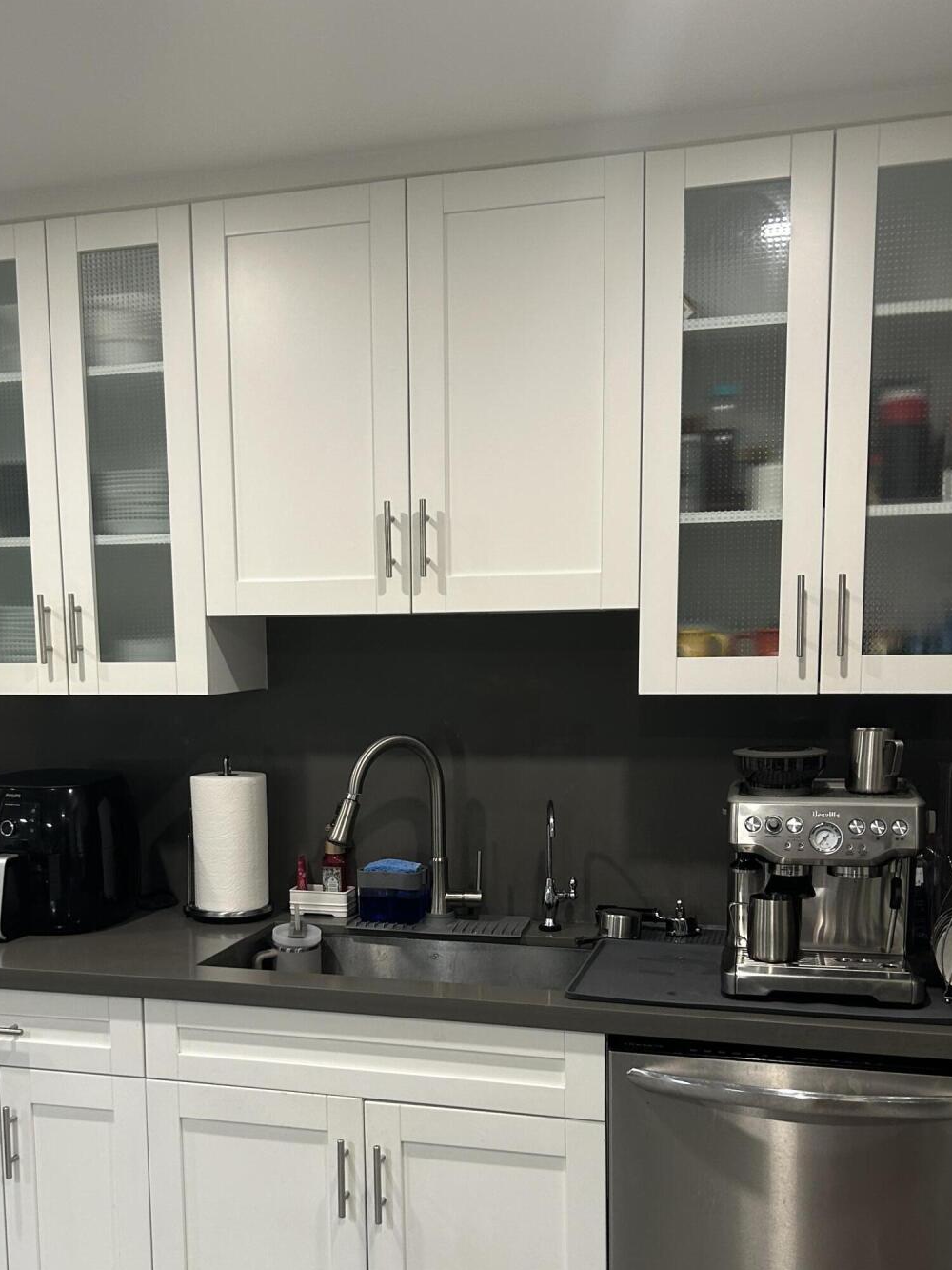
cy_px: 793
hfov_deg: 36.7
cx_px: 384
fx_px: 1430
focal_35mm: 39
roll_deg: +0.7
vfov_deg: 47.4
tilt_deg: -6.3
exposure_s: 1/60
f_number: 1.5
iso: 100
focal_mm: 5.7
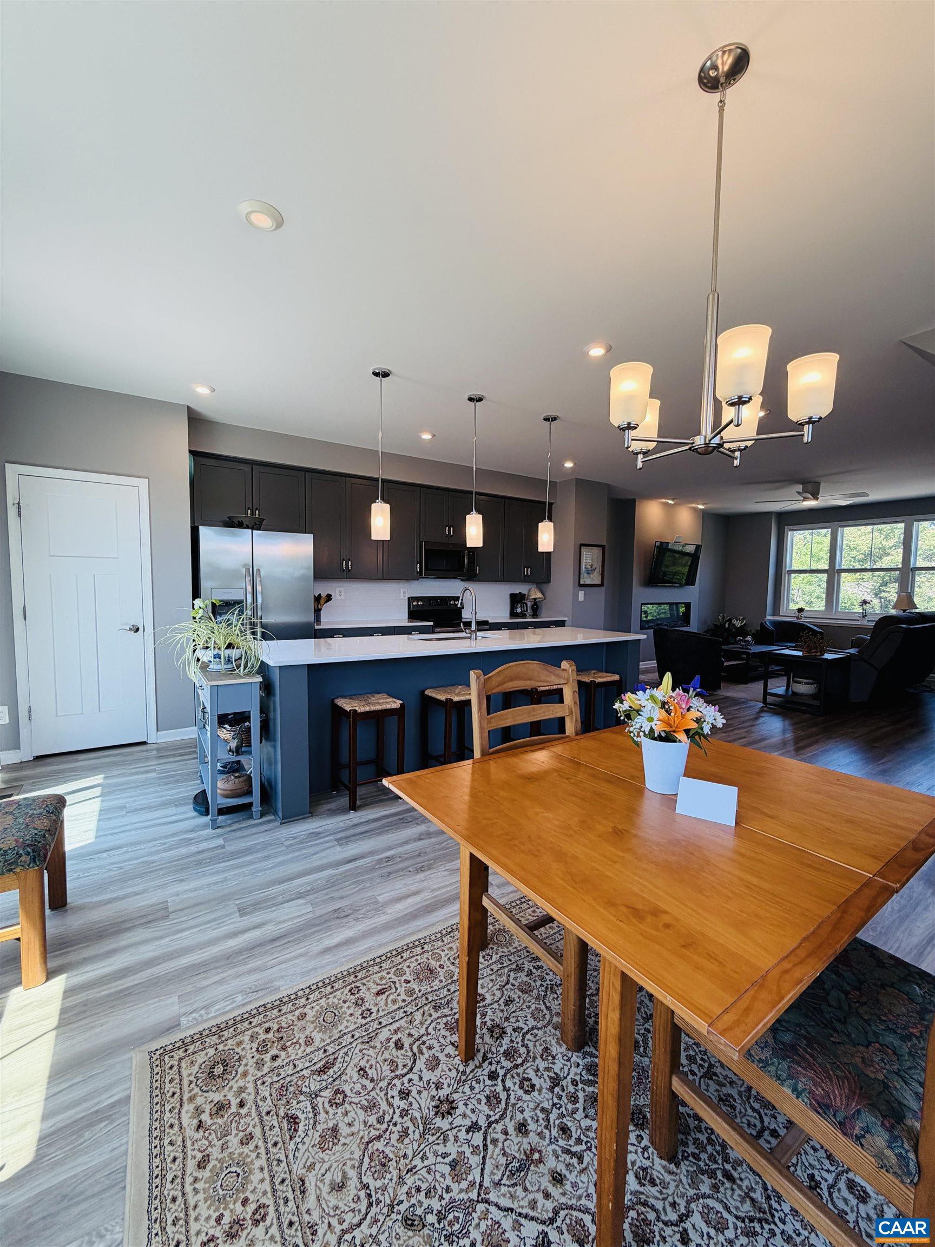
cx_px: 468
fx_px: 504
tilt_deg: -3.3
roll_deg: +0.0
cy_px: 624
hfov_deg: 85.7
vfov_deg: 102.1
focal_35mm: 14
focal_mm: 2.22
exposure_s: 1/120
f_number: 2.2
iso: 80
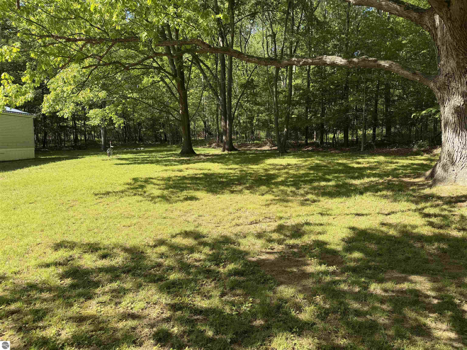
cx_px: 234
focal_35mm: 24
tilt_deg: -5.4
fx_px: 324
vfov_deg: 56.8
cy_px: 175
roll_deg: -0.4
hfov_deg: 71.6
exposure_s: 1/1122
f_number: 1.78
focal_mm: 6.76
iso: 80
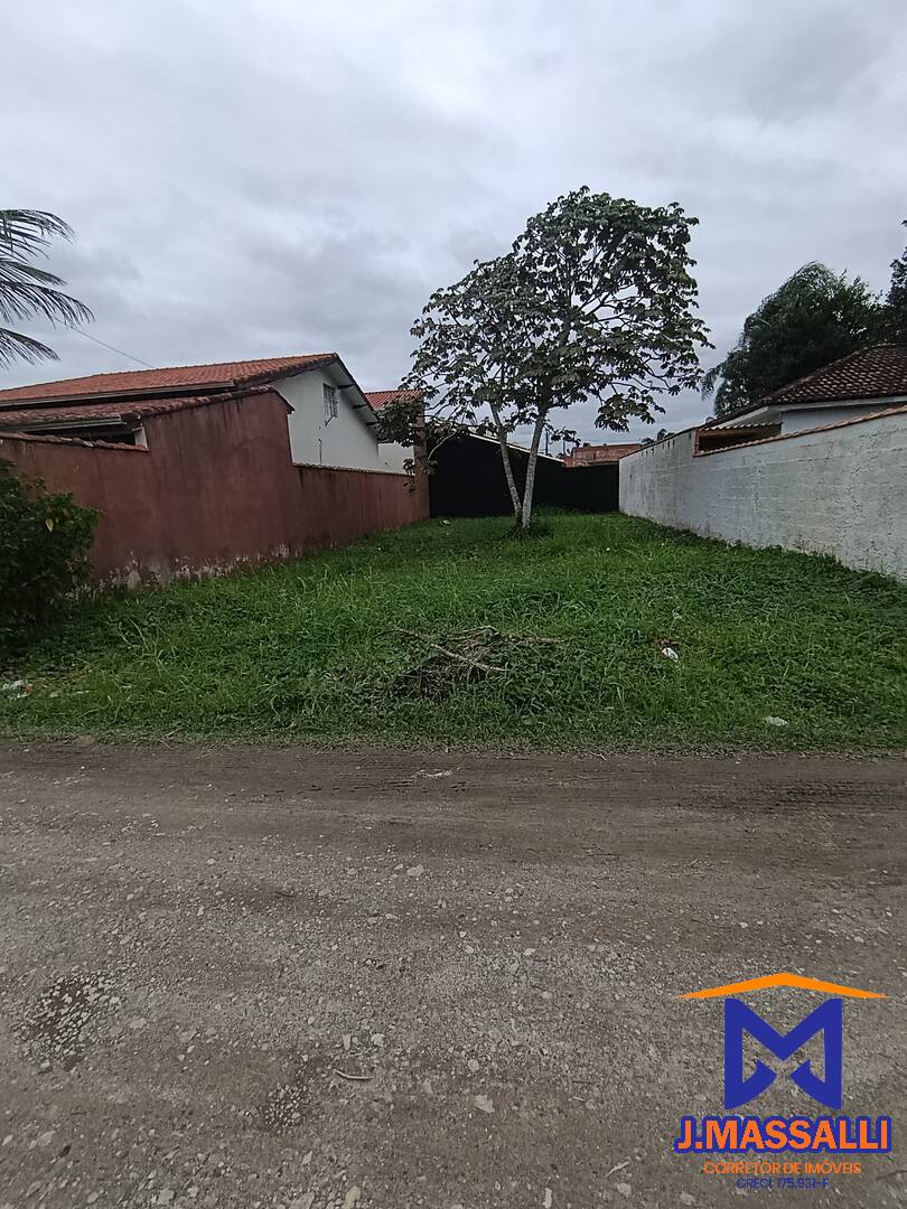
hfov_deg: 78.1
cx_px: 454
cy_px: 604
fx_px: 559
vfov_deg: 94.5
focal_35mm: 16
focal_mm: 1.65
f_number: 2.2
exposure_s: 1/140
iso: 50
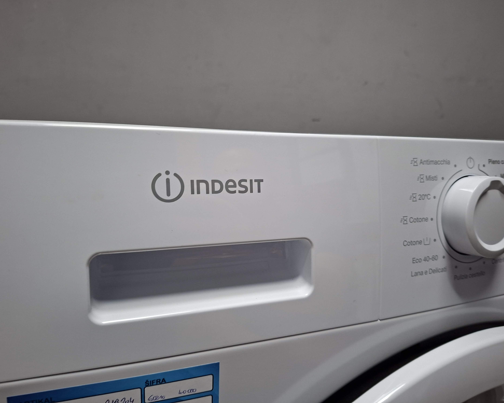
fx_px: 358
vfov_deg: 58.8
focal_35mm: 24
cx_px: 261
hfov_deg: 70.3
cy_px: 202
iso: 320
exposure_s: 1/50
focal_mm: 5.54
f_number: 1.8
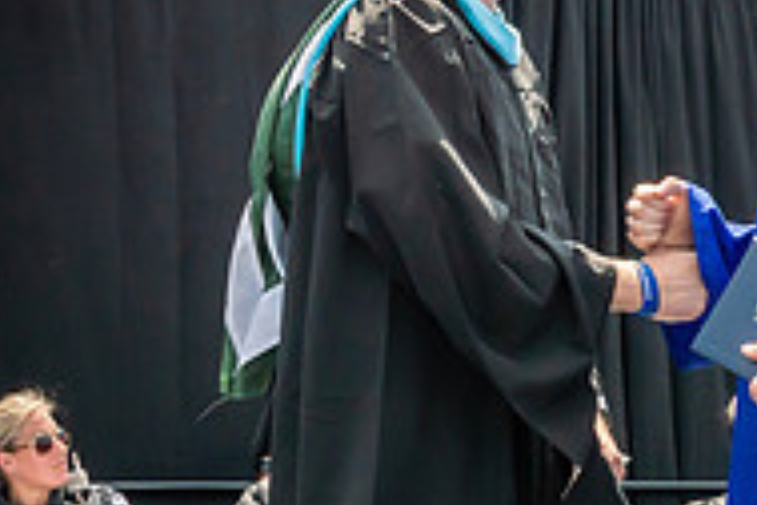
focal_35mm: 115
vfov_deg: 11.9
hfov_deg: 17.3
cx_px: 776
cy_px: 381
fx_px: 2418
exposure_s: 1/800
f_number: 7.1
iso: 200
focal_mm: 19
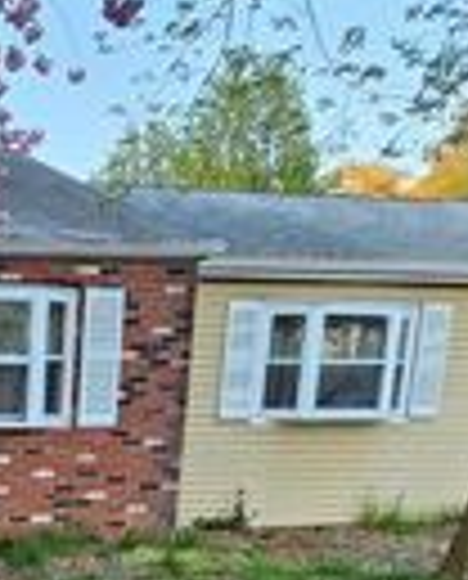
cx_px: -194
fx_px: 844
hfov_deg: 25.2
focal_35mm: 49
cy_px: 578
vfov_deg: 34.6
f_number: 2.2
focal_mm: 2.2
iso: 64
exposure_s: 1/60
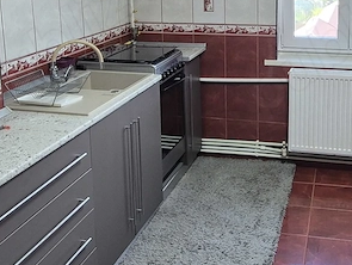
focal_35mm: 44
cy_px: 38
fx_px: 448
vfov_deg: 31.7
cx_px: 235
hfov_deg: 42.3
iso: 125
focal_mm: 2.2
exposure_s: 1/50
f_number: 2.2
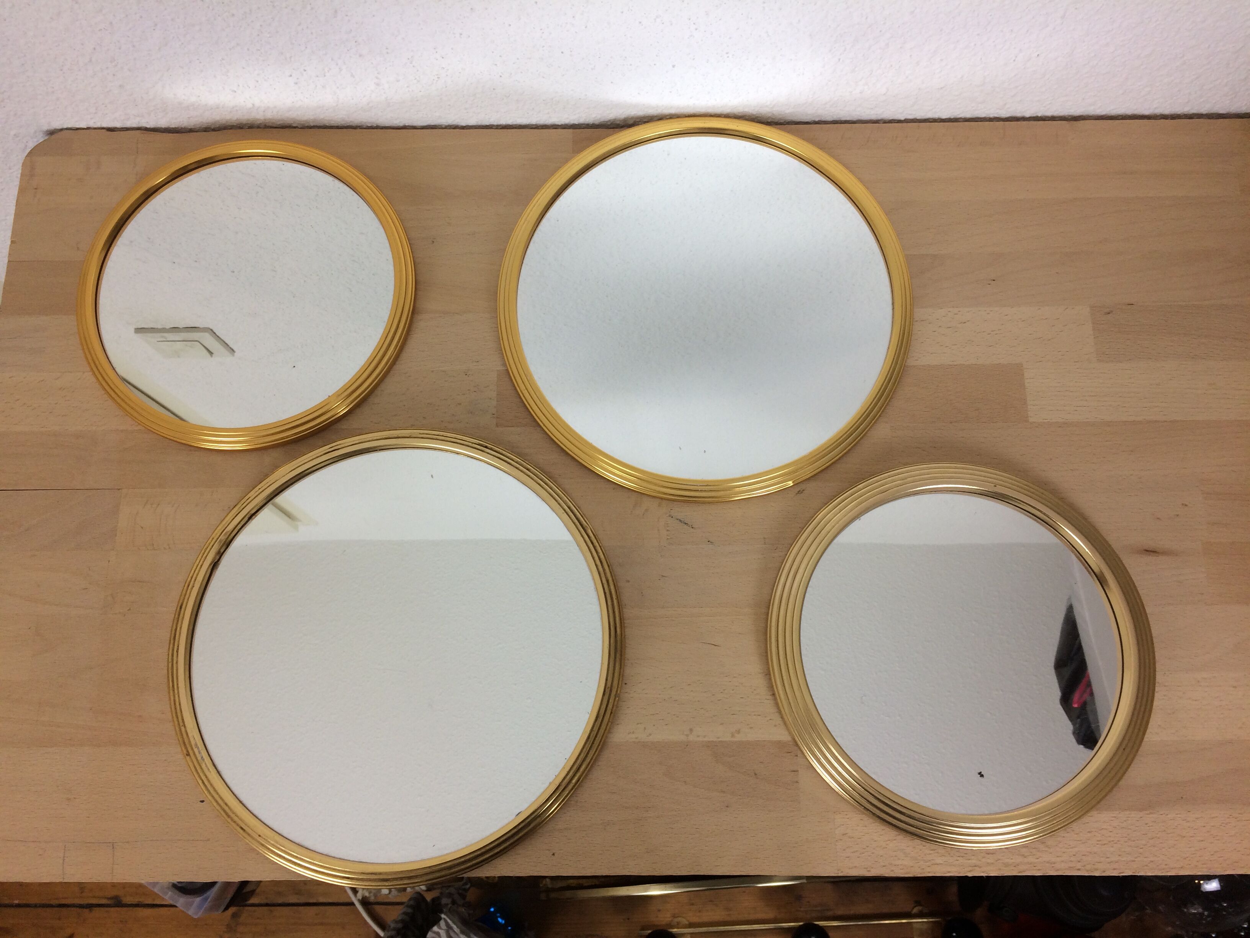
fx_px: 1047
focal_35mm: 29
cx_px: 625
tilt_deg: -73.4
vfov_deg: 48.2
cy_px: 469
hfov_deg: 61.7
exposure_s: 1/50
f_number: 2.2
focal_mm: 4.15
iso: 50
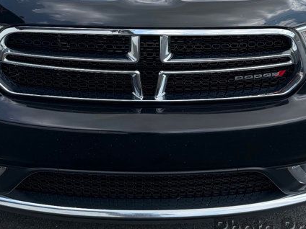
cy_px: -24
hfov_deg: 33.2
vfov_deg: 23.6
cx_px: 159
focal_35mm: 58
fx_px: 513
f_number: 1.78
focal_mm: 6.76
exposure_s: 1/2445
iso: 100
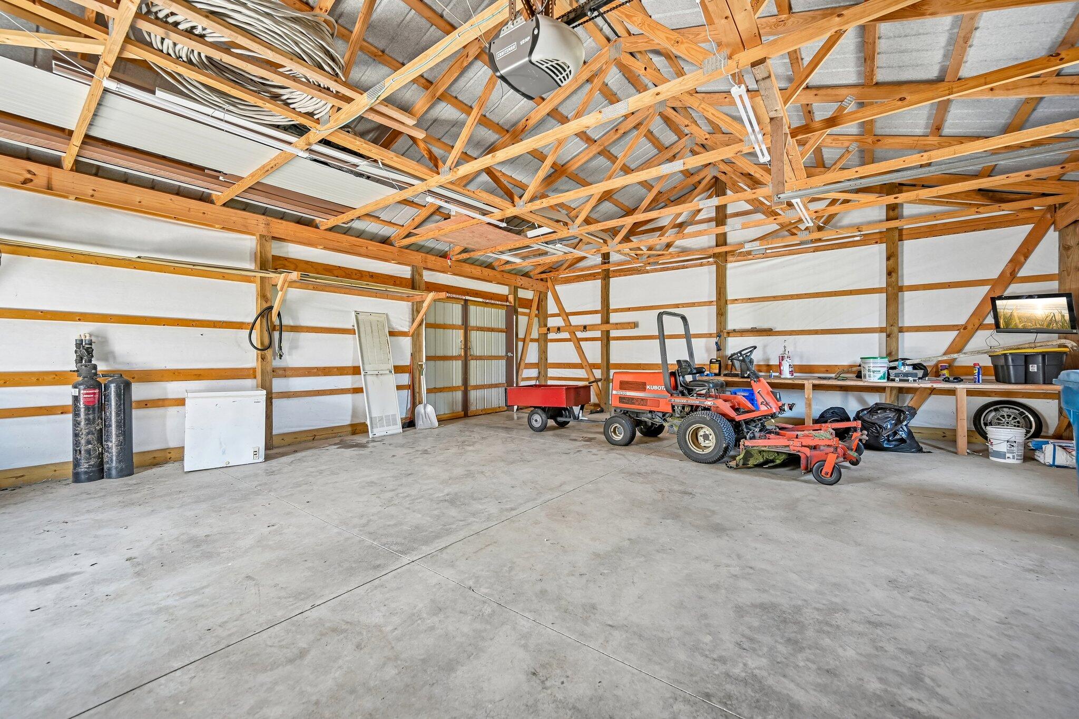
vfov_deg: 81.2
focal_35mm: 14
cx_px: 540
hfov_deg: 104.3
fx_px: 420
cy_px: 360
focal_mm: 14
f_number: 4
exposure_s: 1/15
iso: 400
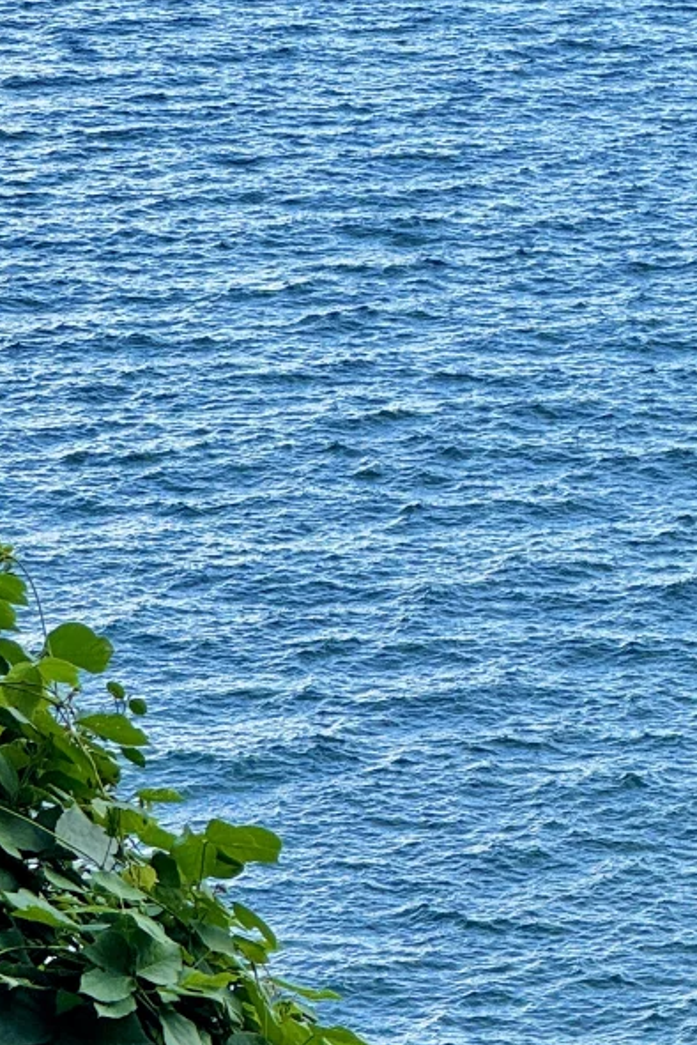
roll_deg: -1.2
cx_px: 860
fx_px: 5663
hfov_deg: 7.0
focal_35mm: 195
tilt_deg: -14.7
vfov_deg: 10.5
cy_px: 813
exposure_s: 1/99
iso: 32
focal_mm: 9
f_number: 2.8
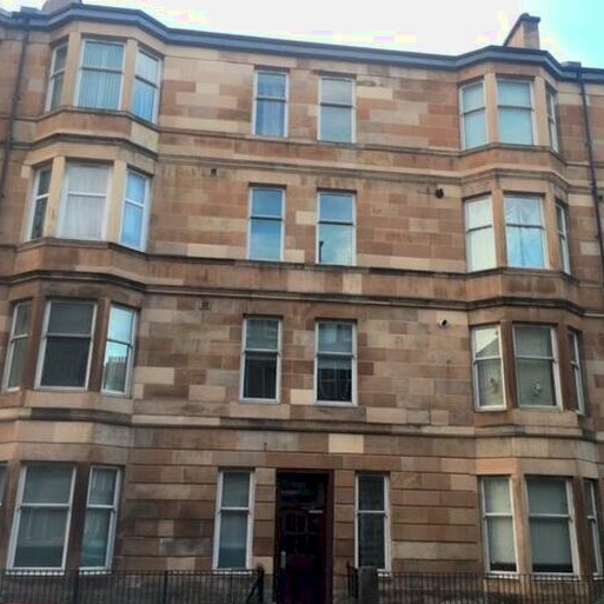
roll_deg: +0.0
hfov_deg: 47.2
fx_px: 691
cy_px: 300
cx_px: 312
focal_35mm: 35
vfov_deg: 47.2
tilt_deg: +20.0
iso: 40
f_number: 2.2
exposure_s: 1/100
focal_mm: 4.15
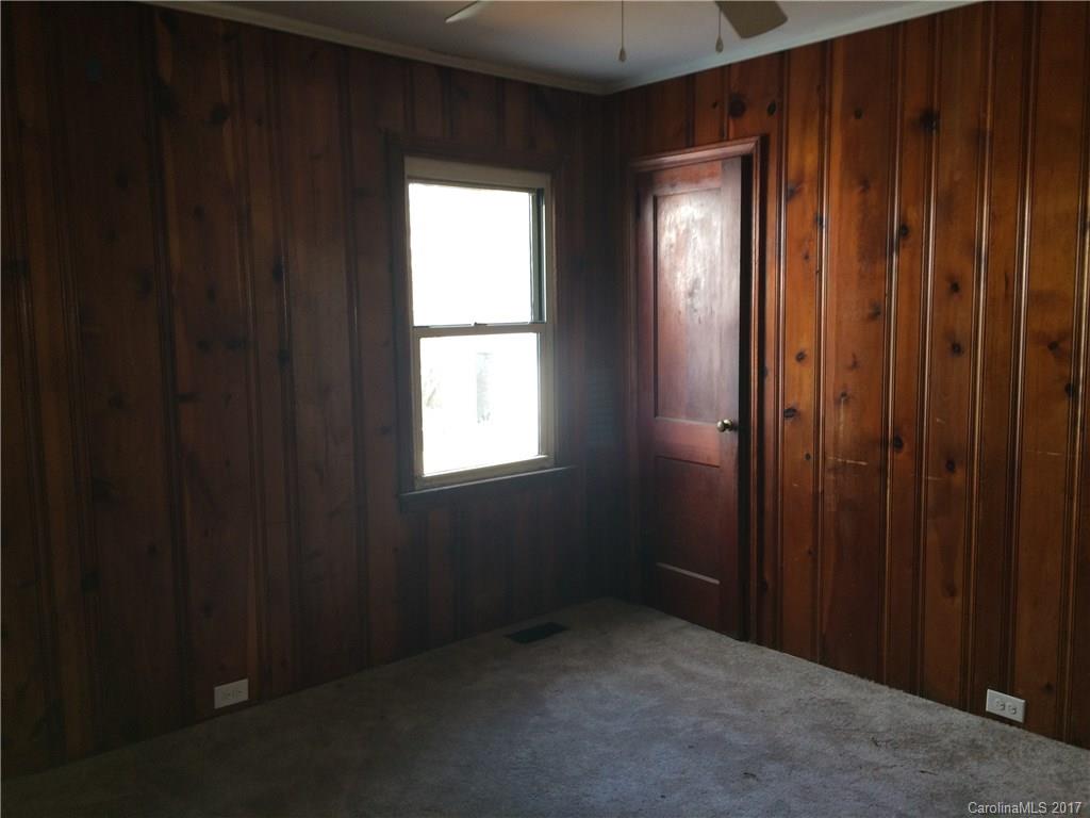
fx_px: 913
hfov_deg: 61.7
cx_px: 545
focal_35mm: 29
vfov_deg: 48.2
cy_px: 409
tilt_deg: -6.5
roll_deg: +1.1
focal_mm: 4.15
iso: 80
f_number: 2.2
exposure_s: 1/30
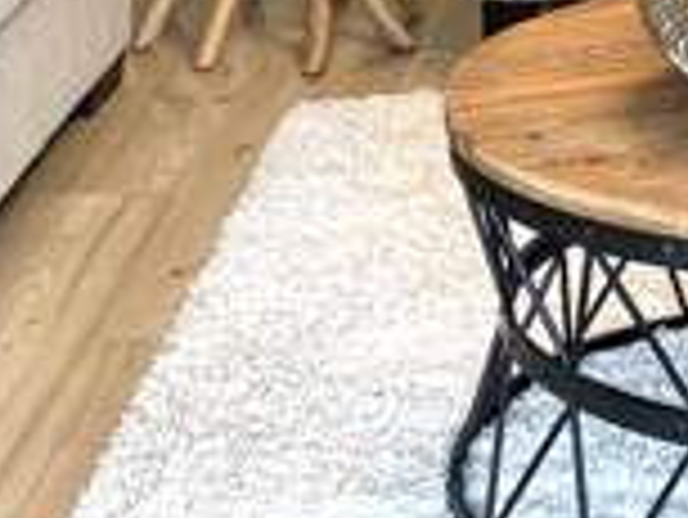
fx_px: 2705
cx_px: 625
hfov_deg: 14.3
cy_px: -378
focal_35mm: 136
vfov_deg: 10.4
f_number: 1.8
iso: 80
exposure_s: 1/60
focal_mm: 4.25
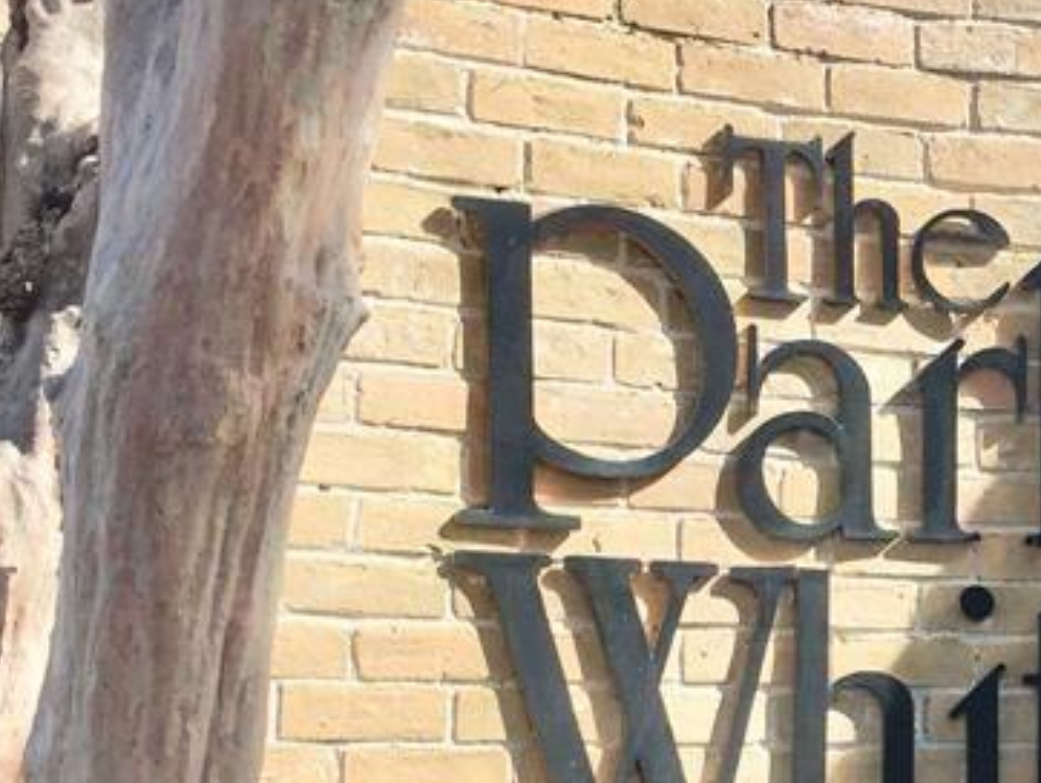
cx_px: 1145
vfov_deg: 17.9
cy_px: 622
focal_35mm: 82
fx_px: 2468
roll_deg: -0.9
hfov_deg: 22.5
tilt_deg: +4.6
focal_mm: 4.15
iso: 25
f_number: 2.2
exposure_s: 1/469
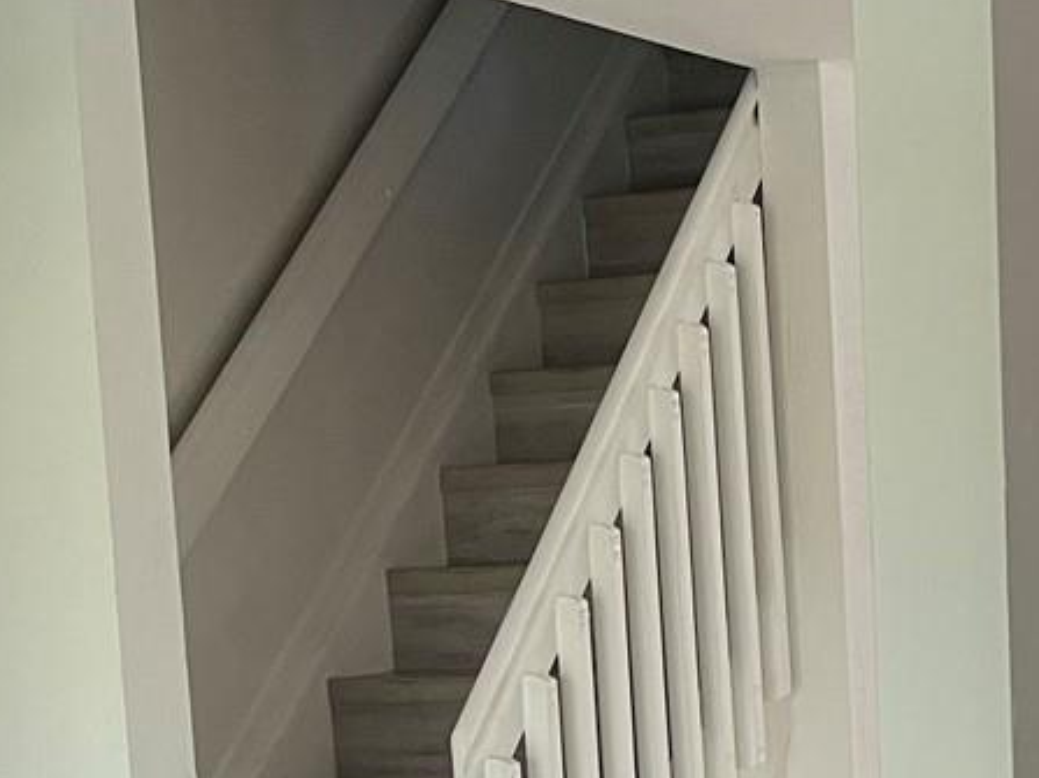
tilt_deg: -6.6
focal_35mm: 93
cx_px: 753
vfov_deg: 15.6
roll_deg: +2.7
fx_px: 2791
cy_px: 780
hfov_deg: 21.0
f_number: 1.6
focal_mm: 5.1
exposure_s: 1/60
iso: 160
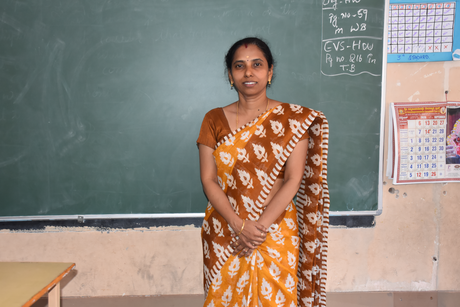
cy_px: 154
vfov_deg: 34.2
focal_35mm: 39
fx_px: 498
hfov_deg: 49.6
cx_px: 230
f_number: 4.8
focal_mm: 26
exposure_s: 1/90
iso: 800
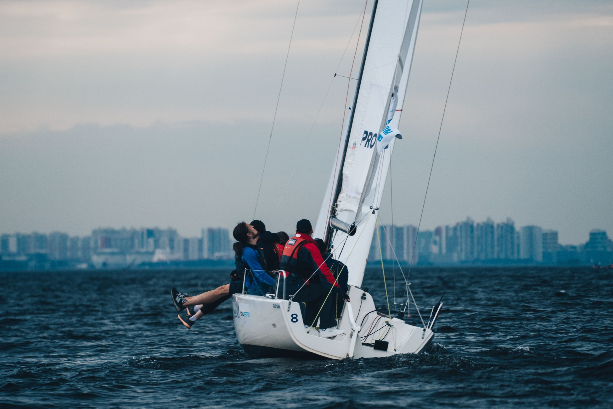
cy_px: 204
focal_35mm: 306
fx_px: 5208
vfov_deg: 4.5
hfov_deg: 6.7
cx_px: 306
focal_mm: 200
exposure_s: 1/640
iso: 320
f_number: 4
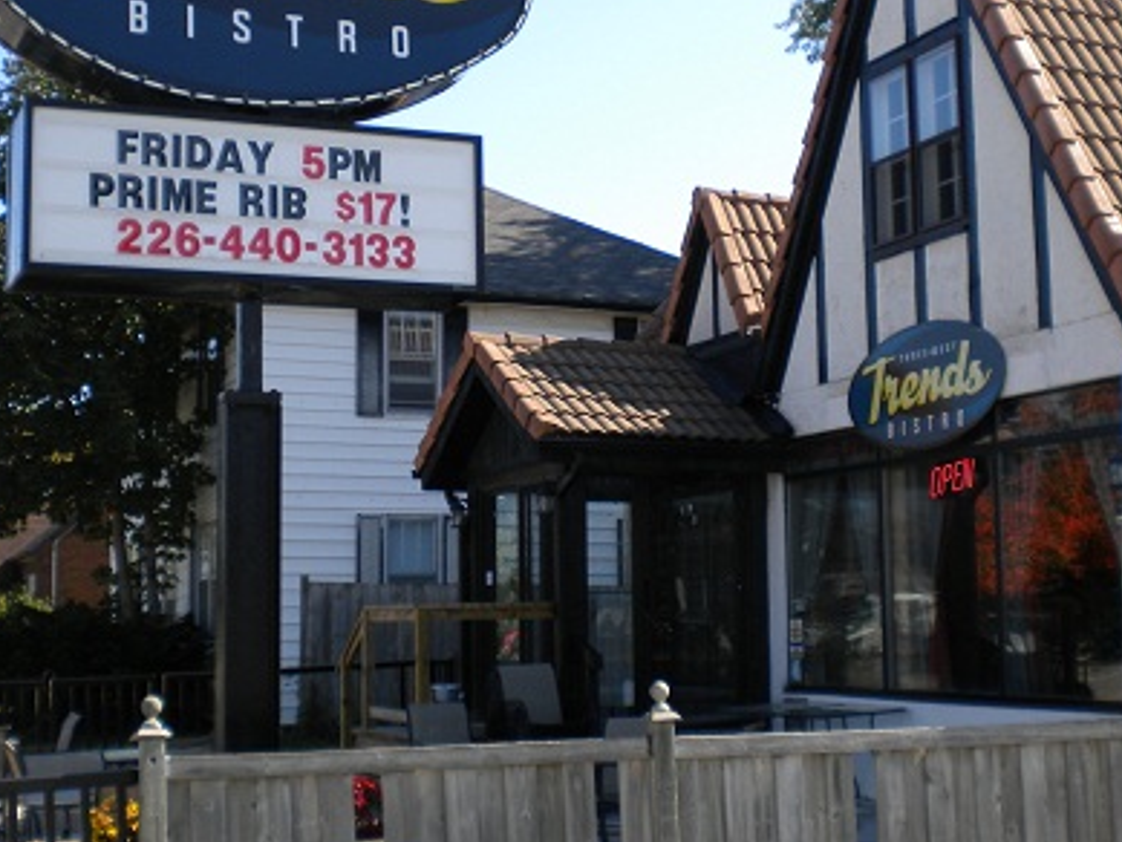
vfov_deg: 27.0
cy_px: 409
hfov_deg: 35.5
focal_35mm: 54
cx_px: 594
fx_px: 1751
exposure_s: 1/395
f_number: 4.6
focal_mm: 6.3
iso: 80
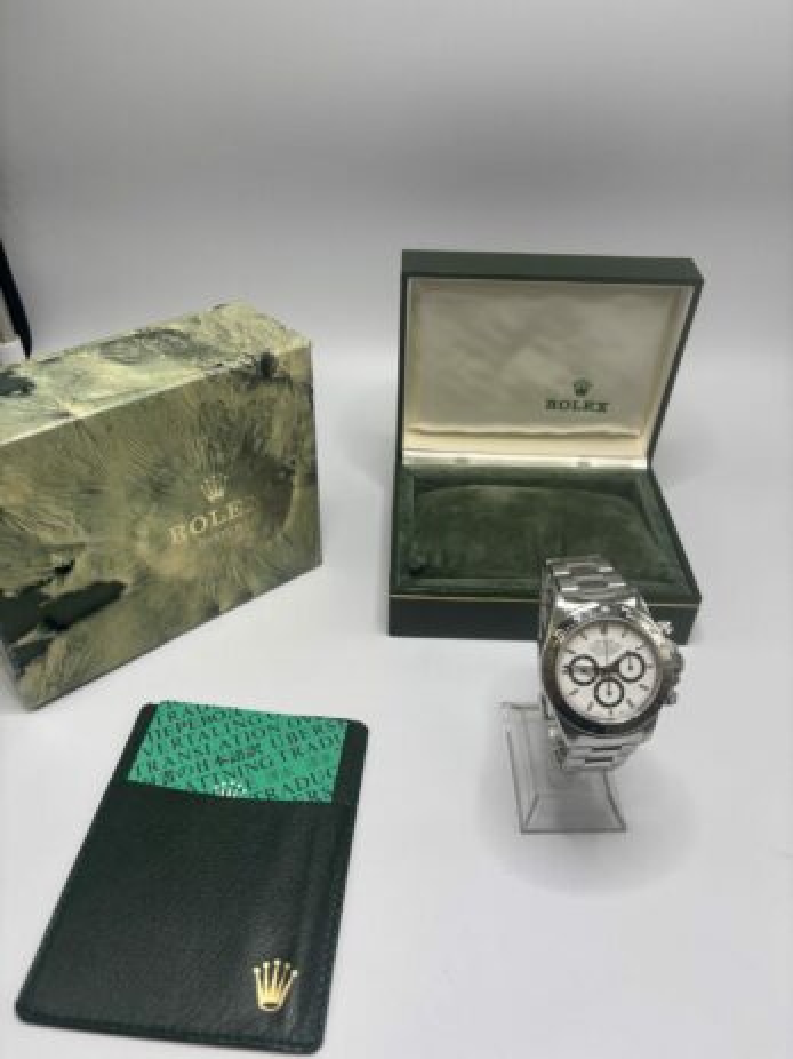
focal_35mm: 26
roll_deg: -1.4
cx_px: 396
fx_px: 795
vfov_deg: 67.3
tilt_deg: -39.4
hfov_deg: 53.0
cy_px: 530
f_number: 1.6
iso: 50
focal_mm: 5.96
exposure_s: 1/100
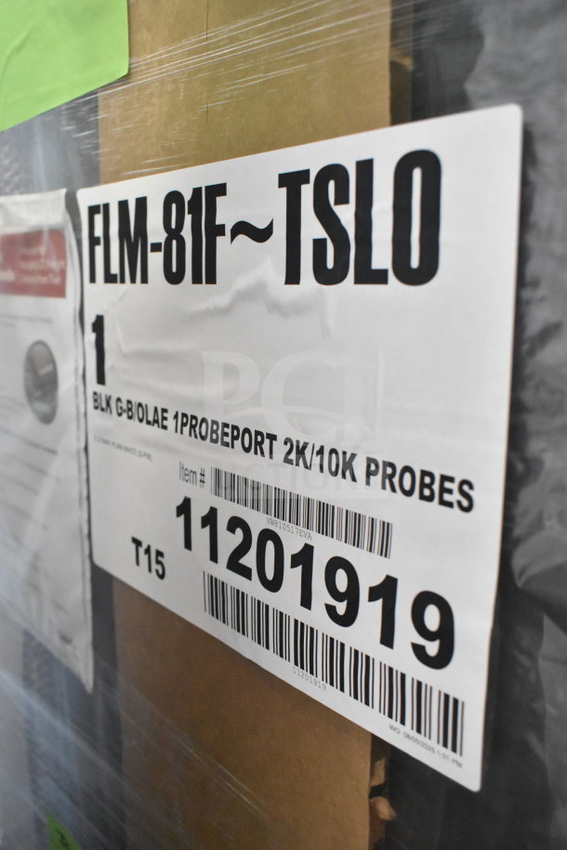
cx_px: 284
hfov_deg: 40.0
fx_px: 780
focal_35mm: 33
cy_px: 425
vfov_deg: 57.2
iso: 6400
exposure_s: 1/125
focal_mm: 22
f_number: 5.6
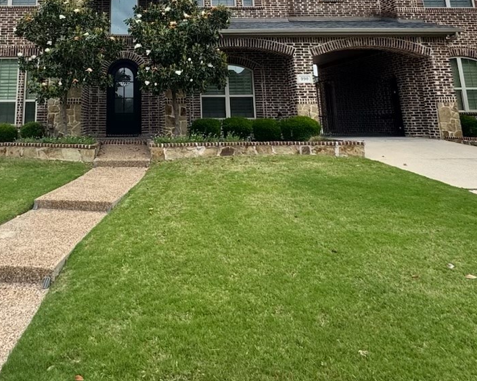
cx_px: 143
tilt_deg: +13.8
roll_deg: +0.4
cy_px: 18
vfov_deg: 42.1
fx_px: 438
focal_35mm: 31
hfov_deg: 55.4
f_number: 2.2
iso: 40
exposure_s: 1/573
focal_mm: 2.22
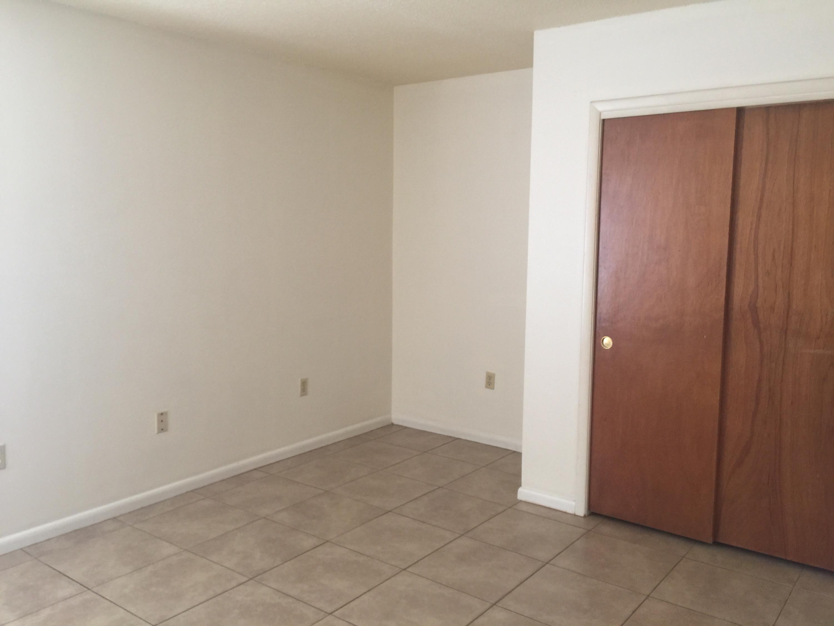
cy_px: 313
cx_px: 417
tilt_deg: -5.4
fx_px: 699
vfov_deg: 48.2
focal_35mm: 29
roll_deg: -2.1
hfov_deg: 61.7
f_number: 2.2
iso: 40
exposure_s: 1/15
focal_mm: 4.15
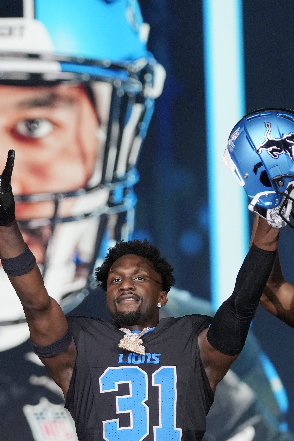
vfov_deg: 4.3
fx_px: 5903
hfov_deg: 2.9
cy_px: 277
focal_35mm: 482
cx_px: 94
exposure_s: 1/1600
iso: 1600
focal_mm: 170
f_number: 3.2
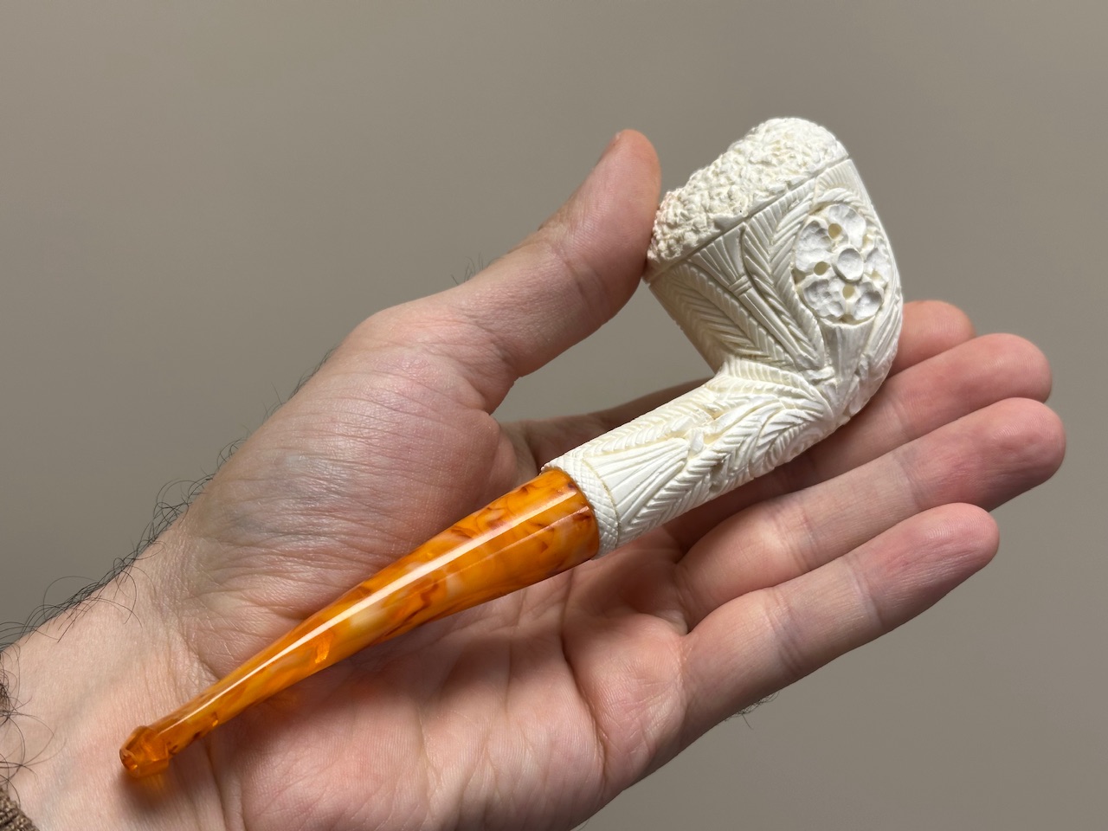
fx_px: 1536
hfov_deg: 39.7
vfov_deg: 30.3
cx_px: 554
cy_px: 416
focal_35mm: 48
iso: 50
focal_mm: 6.86
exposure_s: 1/100
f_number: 1.78
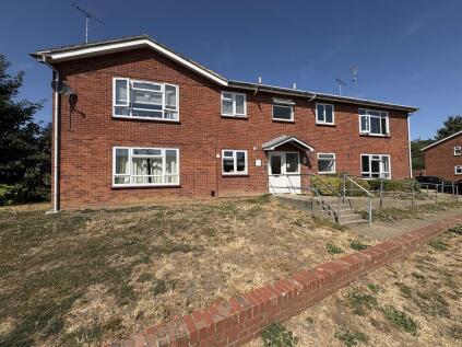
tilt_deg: +2.5
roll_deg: +1.7
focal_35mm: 14
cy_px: 174
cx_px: 231
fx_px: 187
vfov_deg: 85.6
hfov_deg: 102.1
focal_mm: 2.22
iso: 50
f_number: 2.2
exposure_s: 1/2584
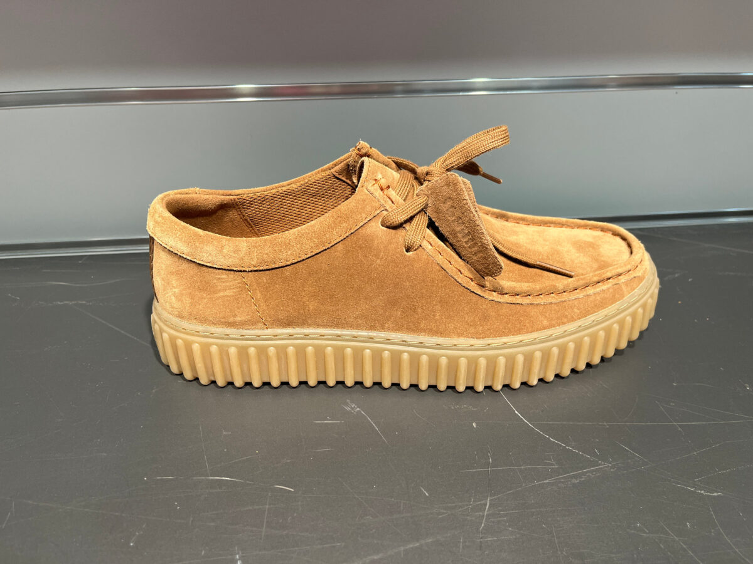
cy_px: 282
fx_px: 566
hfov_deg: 67.3
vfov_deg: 53.1
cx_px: 376
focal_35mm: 26
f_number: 1.6
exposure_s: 1/100
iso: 80
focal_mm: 5.1
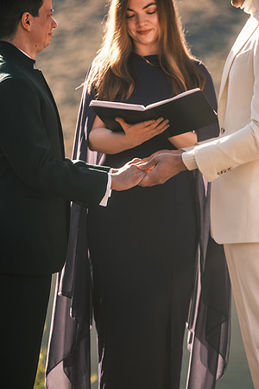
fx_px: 2266
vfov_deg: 9.8
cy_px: 194
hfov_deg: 6.5
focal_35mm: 210
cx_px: 130
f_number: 3.6
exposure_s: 1/280
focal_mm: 140
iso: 200
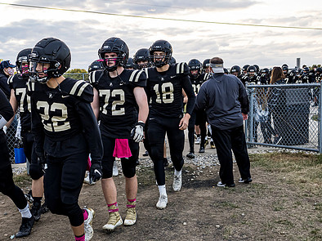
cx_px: 139
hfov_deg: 36.1
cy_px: 131
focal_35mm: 53
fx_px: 493
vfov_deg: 27.5
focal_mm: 18
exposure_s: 1/640
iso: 640
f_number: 2.8
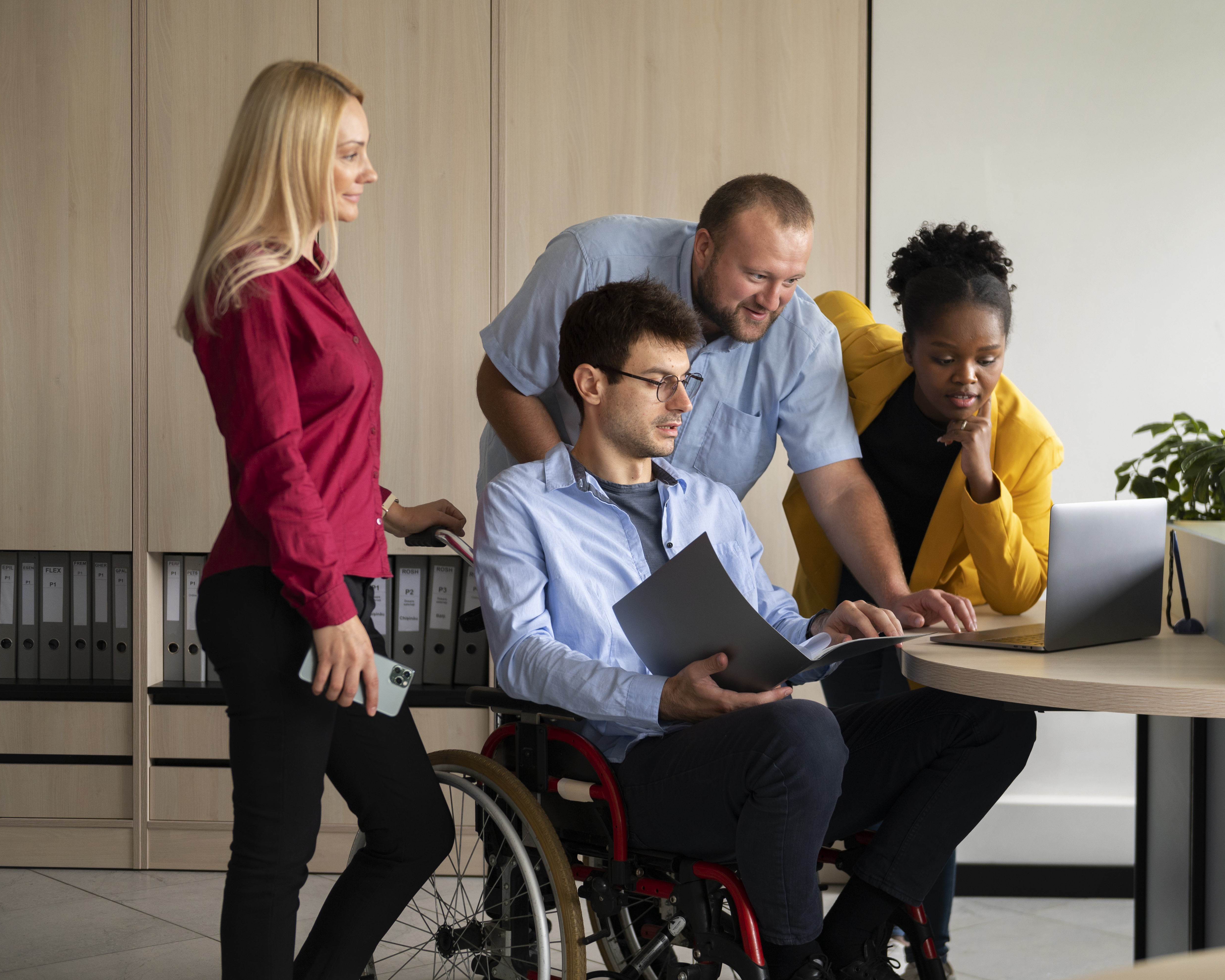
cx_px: 707
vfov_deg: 26.7
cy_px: 487
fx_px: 2067
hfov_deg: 33.0
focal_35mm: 57
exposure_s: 1/100
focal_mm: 50
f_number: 3.2
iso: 400
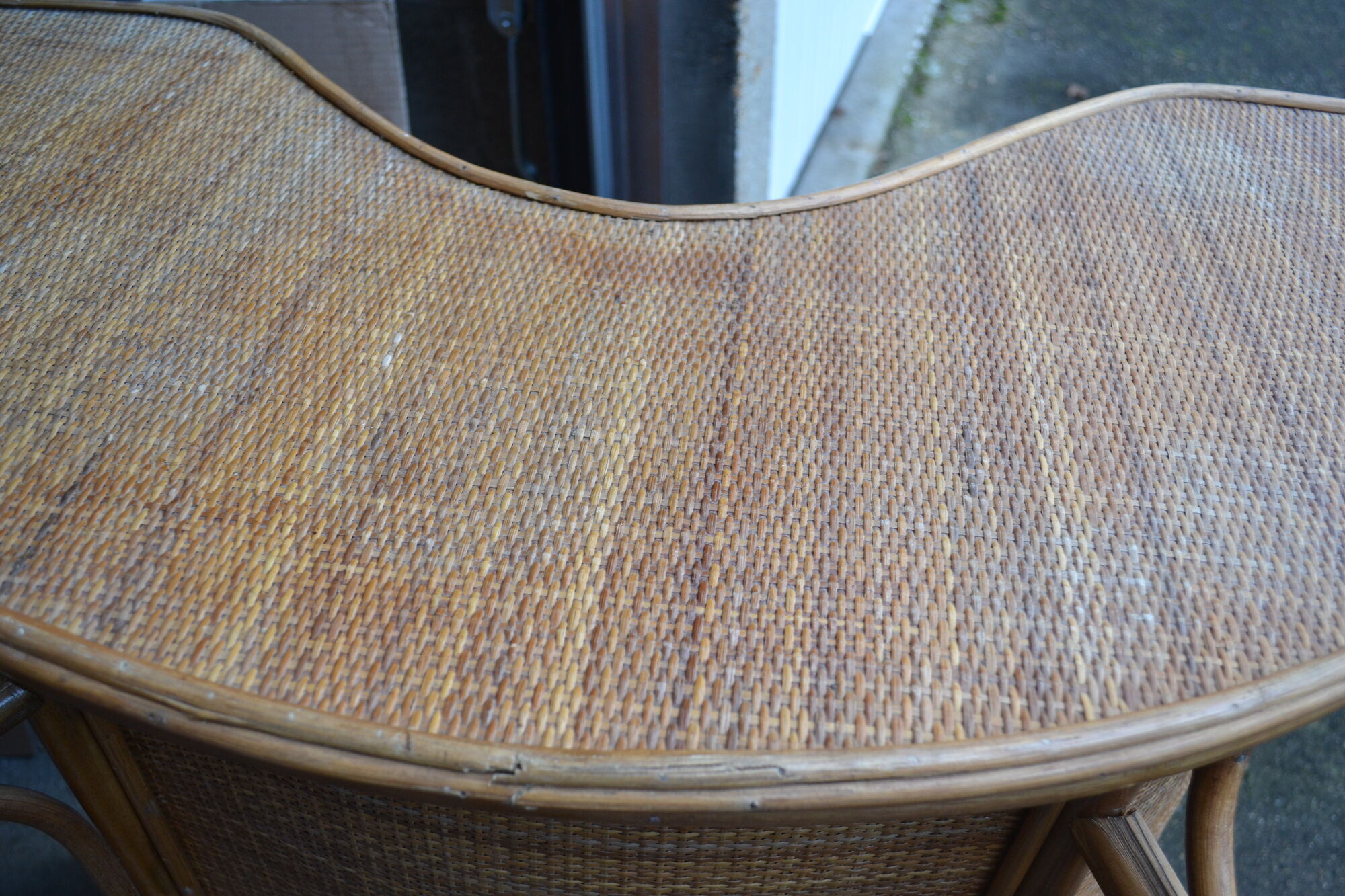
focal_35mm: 30
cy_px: 448
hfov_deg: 61.9
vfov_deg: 43.6
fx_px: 1121
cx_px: 672
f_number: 5
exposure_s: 1/100
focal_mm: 20
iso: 400
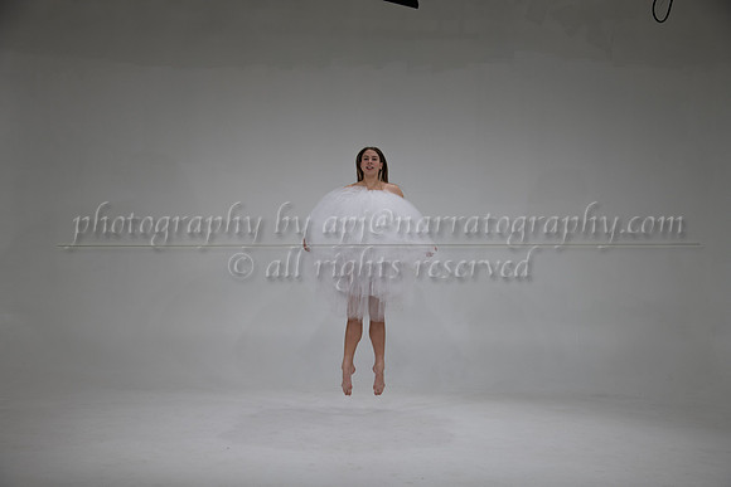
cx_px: 366
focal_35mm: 50
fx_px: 1015
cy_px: 244
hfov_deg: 39.6
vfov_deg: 27.0
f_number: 5.6
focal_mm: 50
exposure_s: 1/500
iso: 400
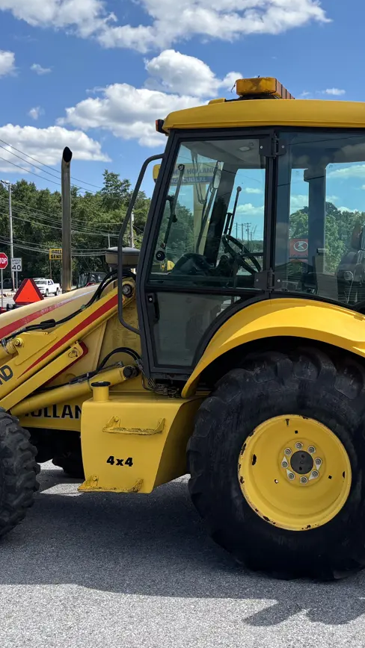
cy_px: 307
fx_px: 809
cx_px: 263
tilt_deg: -1.6
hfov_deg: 25.2
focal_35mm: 47
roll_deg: +1.7
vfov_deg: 43.7
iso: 50
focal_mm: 5.96
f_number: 1.6
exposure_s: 1/2710
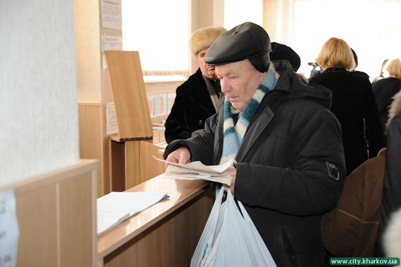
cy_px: 134
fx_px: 579
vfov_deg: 25.9
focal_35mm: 52
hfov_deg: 38.2
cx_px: 200
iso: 800
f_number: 4
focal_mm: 52
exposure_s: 1/160
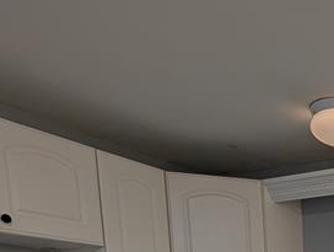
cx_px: 431
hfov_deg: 32.2
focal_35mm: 45
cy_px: 386
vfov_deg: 24.5
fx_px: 435
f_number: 1.7
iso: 73
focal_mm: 2.02
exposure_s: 1/120
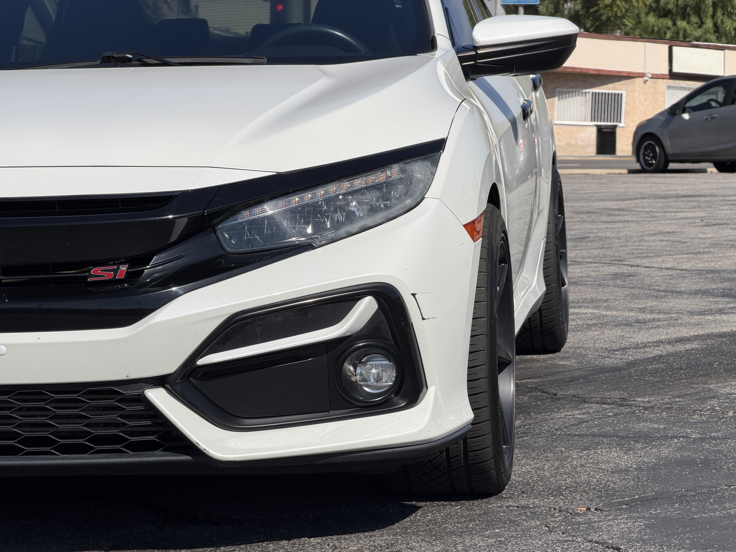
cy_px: 276
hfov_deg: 19.6
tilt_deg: -2.9
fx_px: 2126
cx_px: 368
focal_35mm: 100
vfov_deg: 14.8
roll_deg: -1.2
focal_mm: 16.89
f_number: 2.8
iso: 20
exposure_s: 1/1068
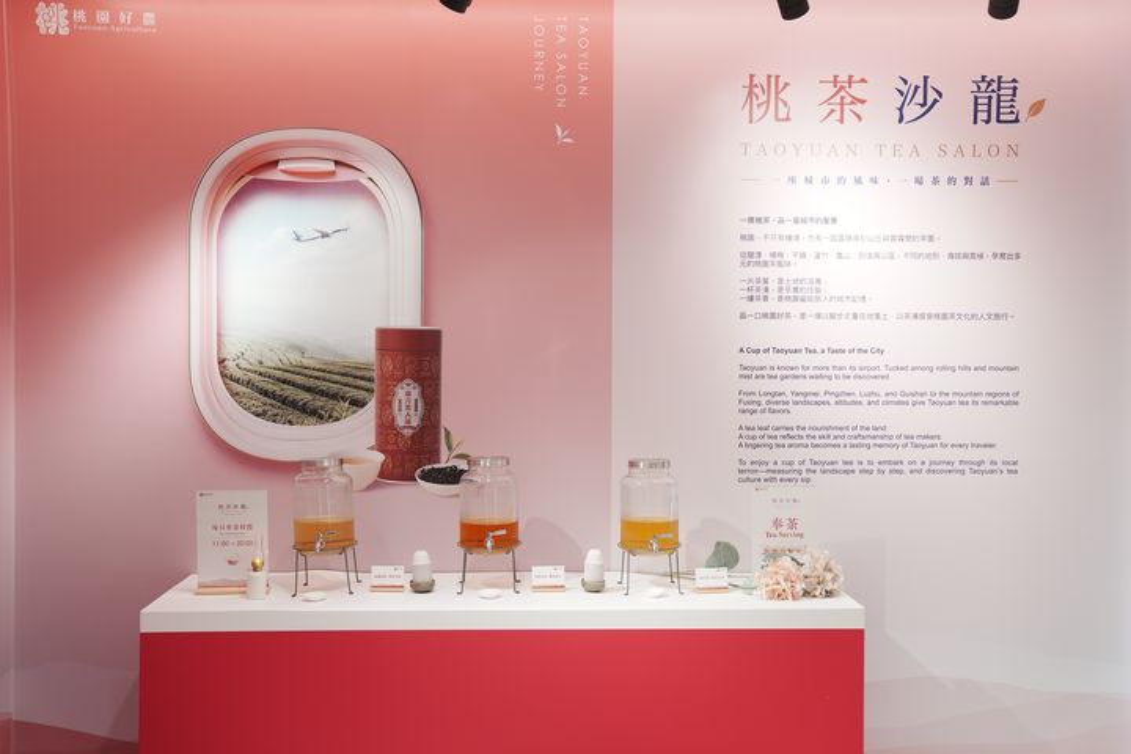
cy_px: 377
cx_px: 566
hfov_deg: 50.7
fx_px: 1194
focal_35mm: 38
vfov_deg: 35.1
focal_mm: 38
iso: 640
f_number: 2.8
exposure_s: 1/200
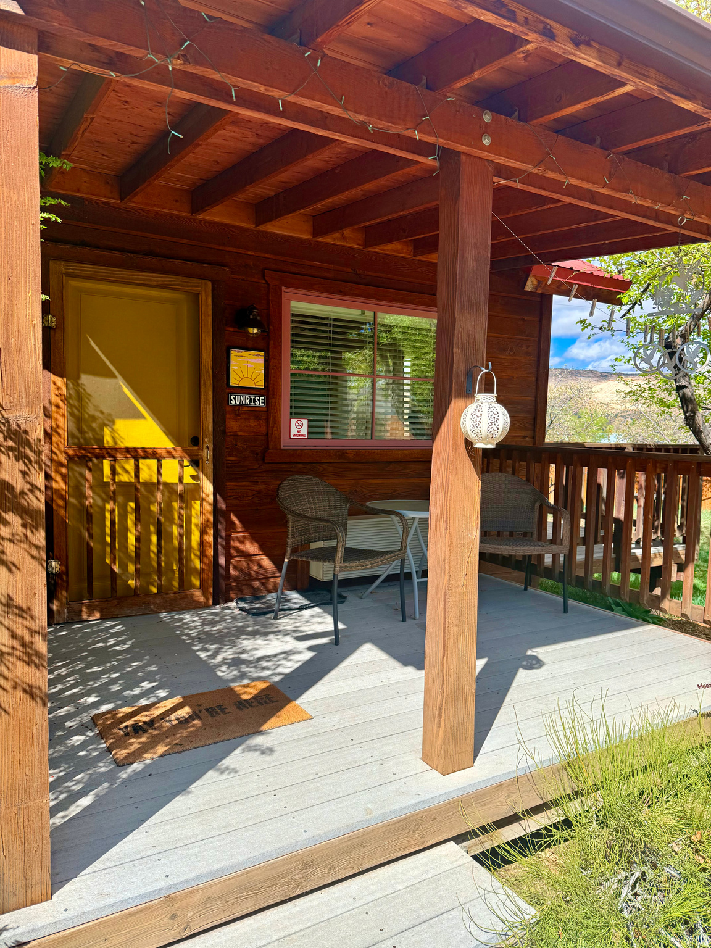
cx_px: 356
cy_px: 474
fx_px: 657
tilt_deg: -4.1
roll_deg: -0.5
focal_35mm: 24
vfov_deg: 71.6
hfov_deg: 56.8
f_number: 1.78
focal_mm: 6.76
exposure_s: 1/2703
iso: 80
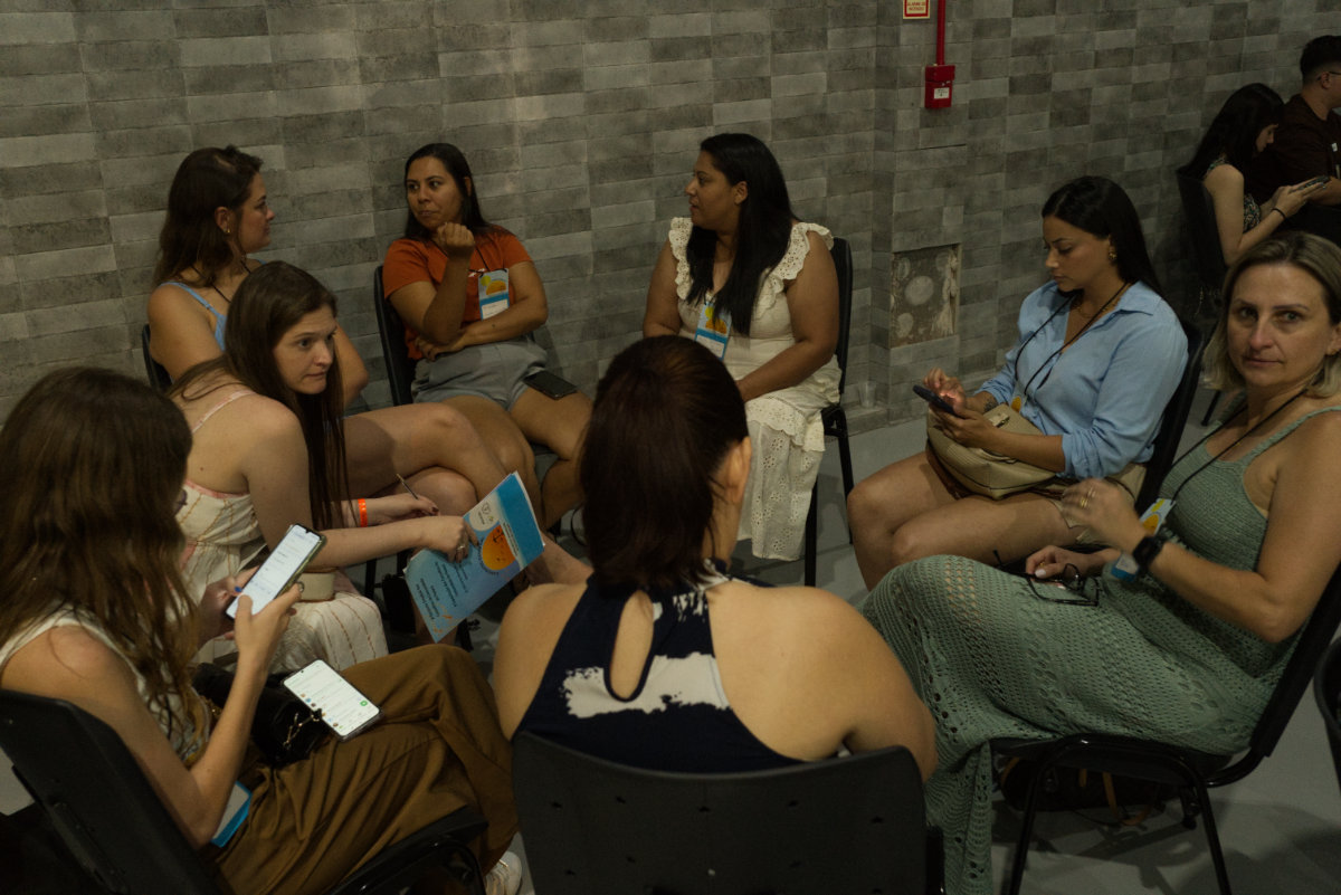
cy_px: 448
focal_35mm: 35
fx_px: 1304
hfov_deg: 54.4
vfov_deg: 37.9
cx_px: 670
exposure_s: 1/80
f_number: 5.6
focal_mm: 35
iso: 8000
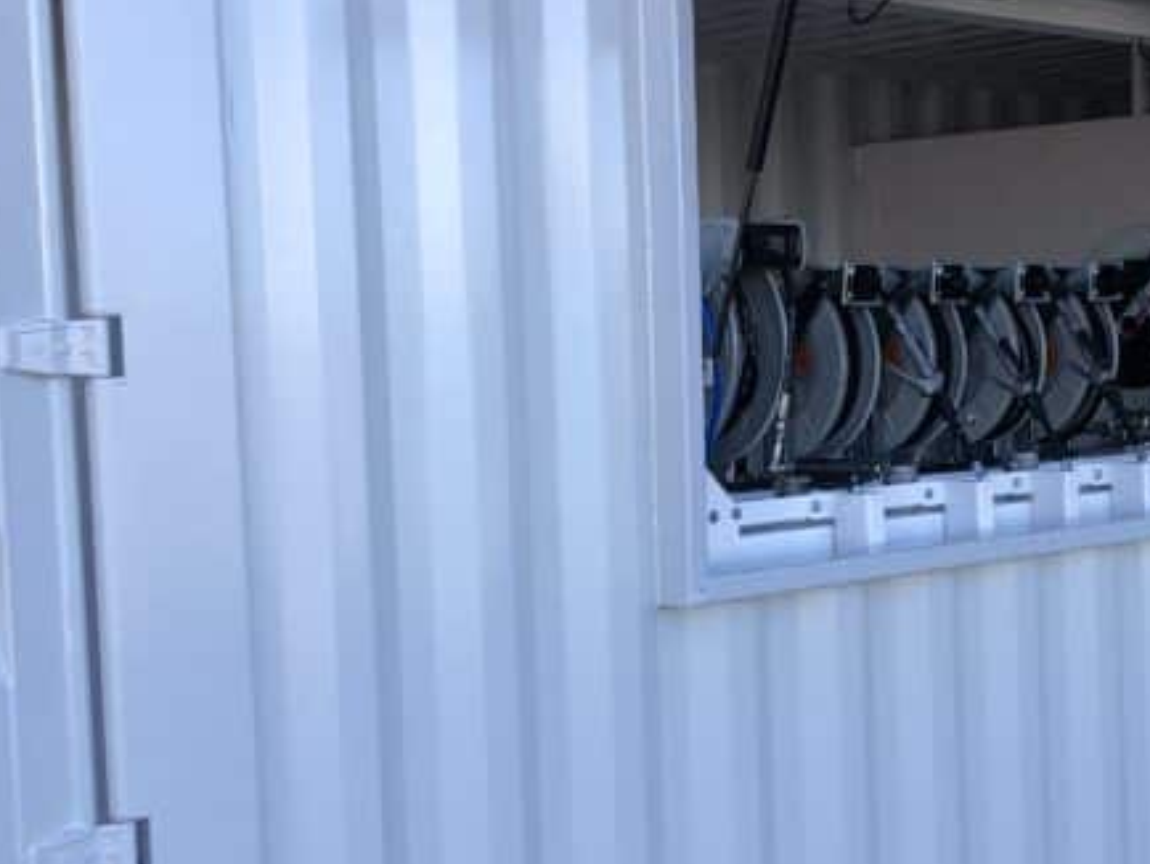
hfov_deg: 29.1
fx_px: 2194
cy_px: 504
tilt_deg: -4.6
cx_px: 784
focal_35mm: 66
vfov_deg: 22.3
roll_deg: +1.1
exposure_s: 1/501
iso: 20
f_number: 1.8
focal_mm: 3.99
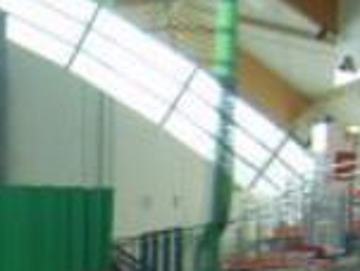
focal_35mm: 148
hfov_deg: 12.3
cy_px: 487
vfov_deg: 9.6
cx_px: -265
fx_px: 1543
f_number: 2.8
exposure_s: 1/45
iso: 50
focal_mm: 5.8
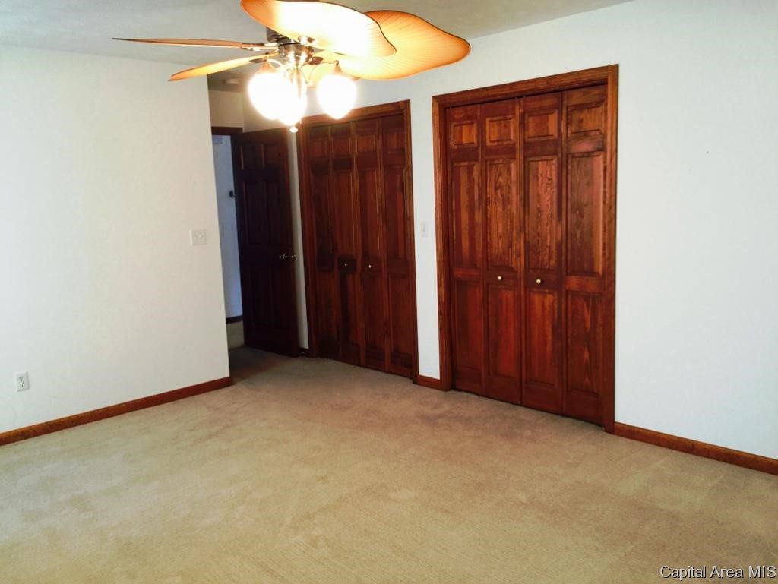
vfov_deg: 48.3
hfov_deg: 61.6
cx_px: 389
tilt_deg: -7.6
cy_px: 292
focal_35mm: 29
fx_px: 652
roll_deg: +1.1
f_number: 2.2
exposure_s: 1/10
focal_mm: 4.15
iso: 100
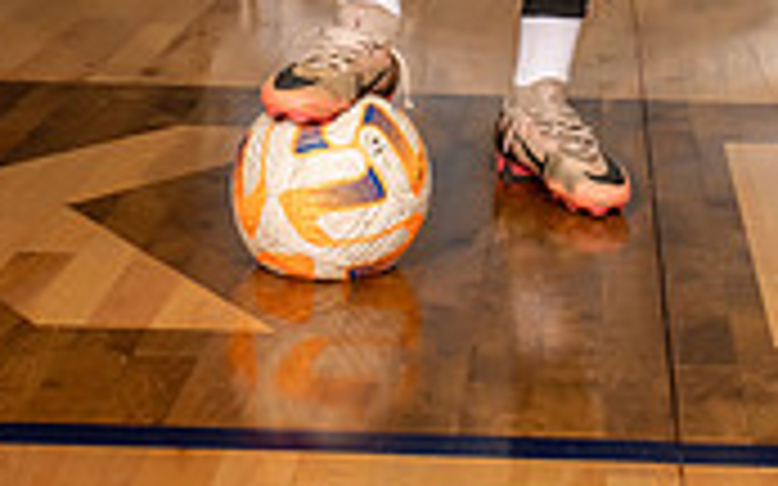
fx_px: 2247
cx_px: 571
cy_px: -513
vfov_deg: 11.1
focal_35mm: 106
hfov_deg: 19.5
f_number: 6.3
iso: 800
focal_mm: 40
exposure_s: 1/320
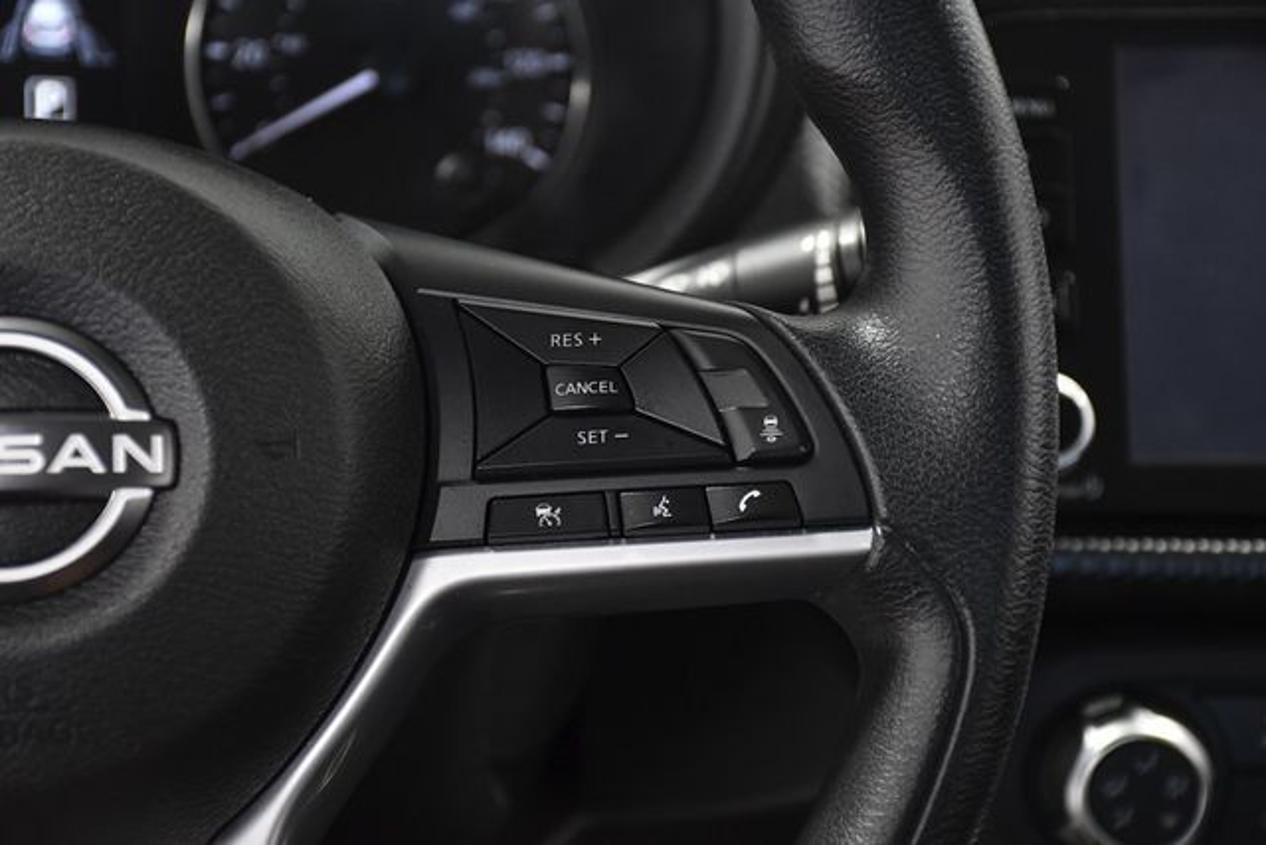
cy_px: 422
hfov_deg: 24.2
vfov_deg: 16.3
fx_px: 2954
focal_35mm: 84
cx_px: 633
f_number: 4.8
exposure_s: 1/125
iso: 2500
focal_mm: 56
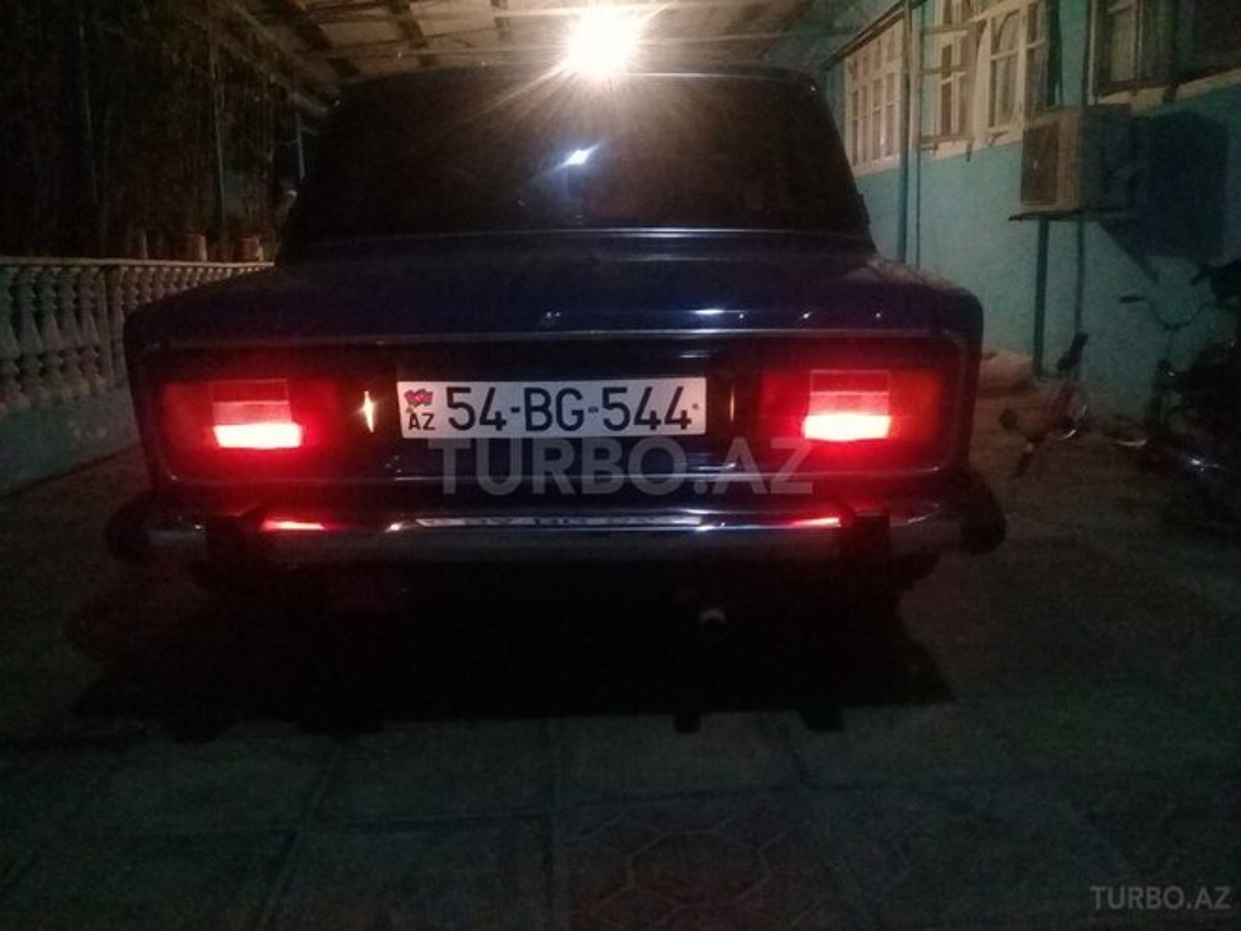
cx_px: 620
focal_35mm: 31
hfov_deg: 58.4
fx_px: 1111
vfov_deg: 45.4
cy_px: 466
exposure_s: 1/17
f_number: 2.2
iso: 1250
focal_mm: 3.3
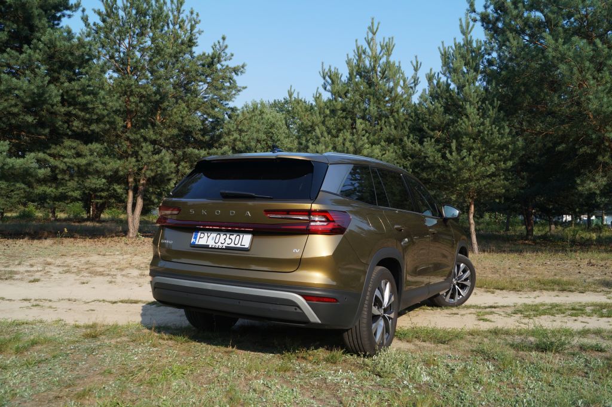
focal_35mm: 30
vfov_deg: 43.5
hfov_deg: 62.0
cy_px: 204
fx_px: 509
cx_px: 306
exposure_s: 1/200
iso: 100
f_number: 7.1
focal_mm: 20
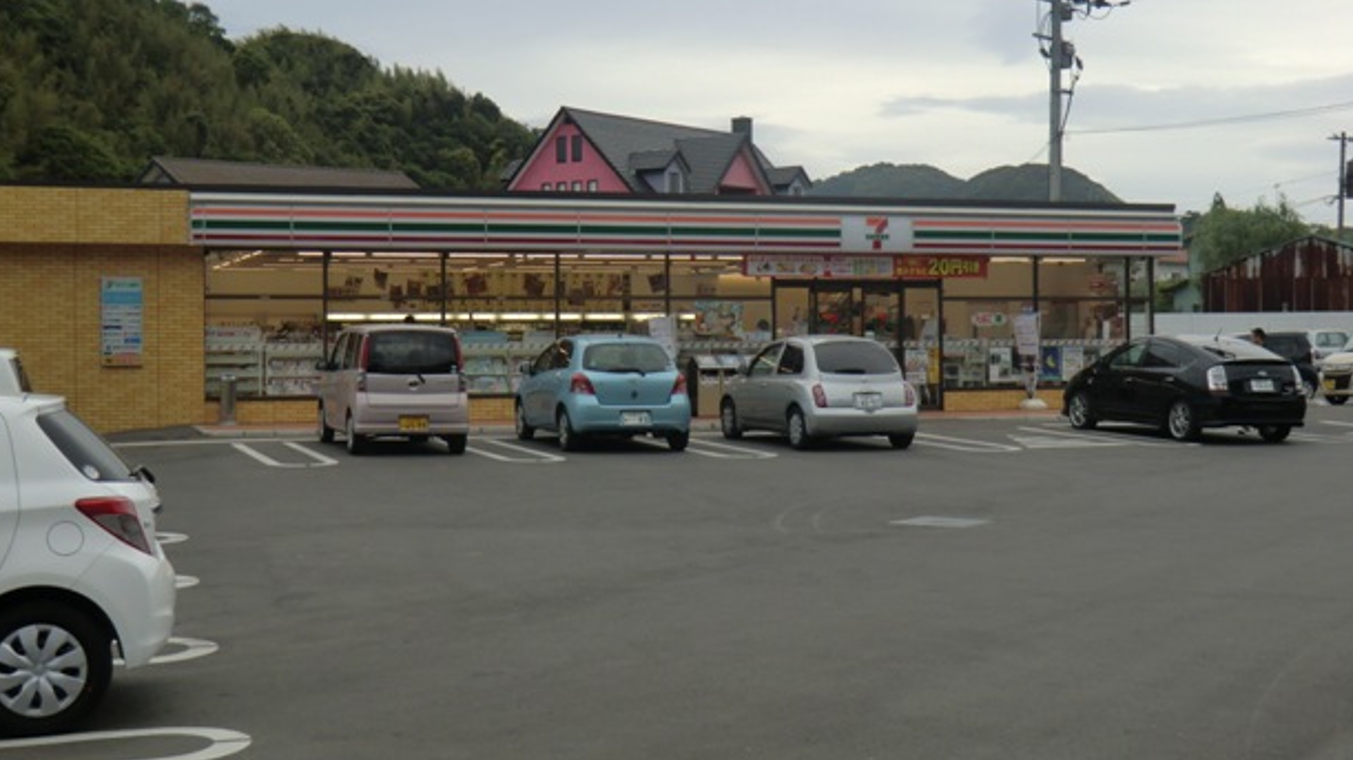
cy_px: 320
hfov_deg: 39.9
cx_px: 673
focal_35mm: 52
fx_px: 1865
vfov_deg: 23.0
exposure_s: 1/60
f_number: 4
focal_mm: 8.4
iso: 64
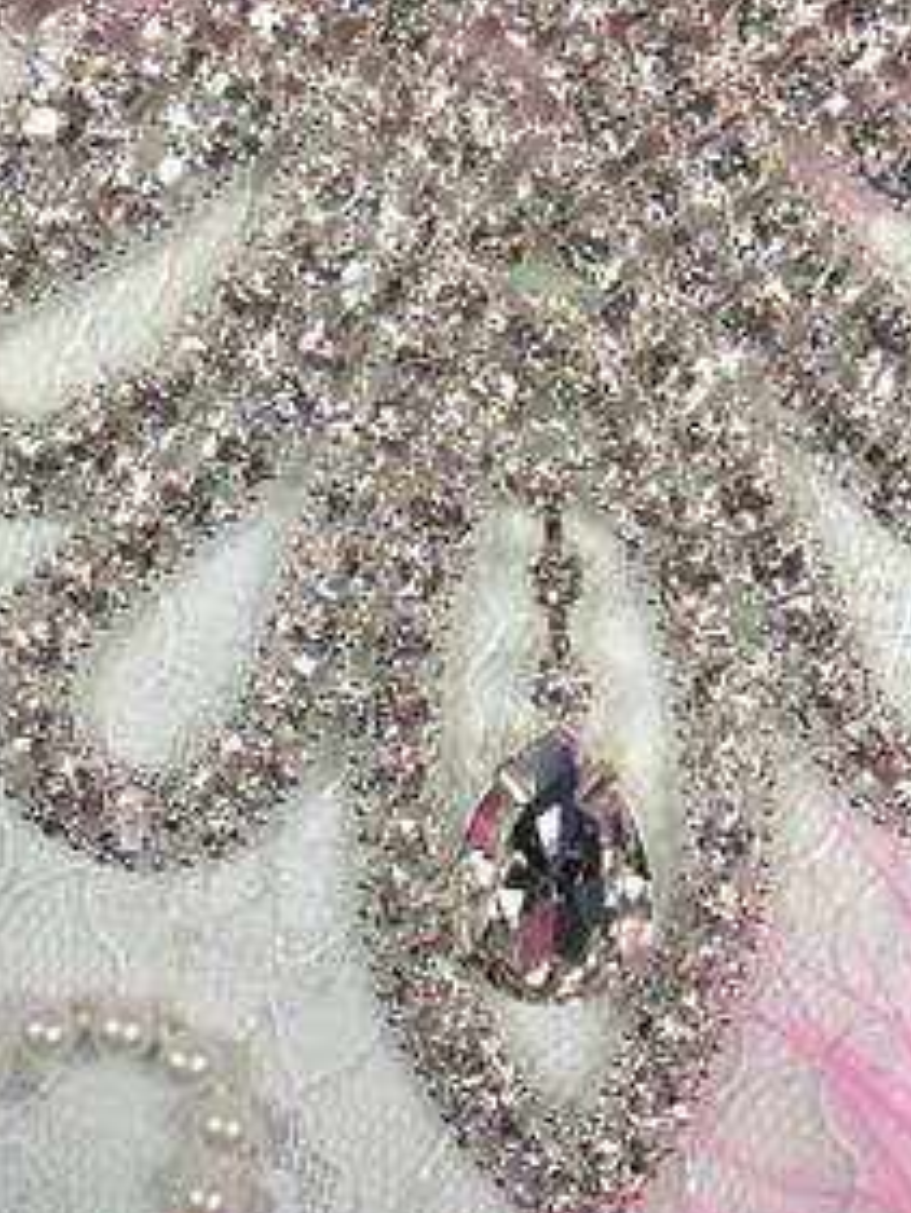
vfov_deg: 30.1
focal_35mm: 64
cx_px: 559
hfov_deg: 22.9
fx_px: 2244
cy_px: 423
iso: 80
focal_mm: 6.5
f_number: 4.1
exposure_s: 1/350
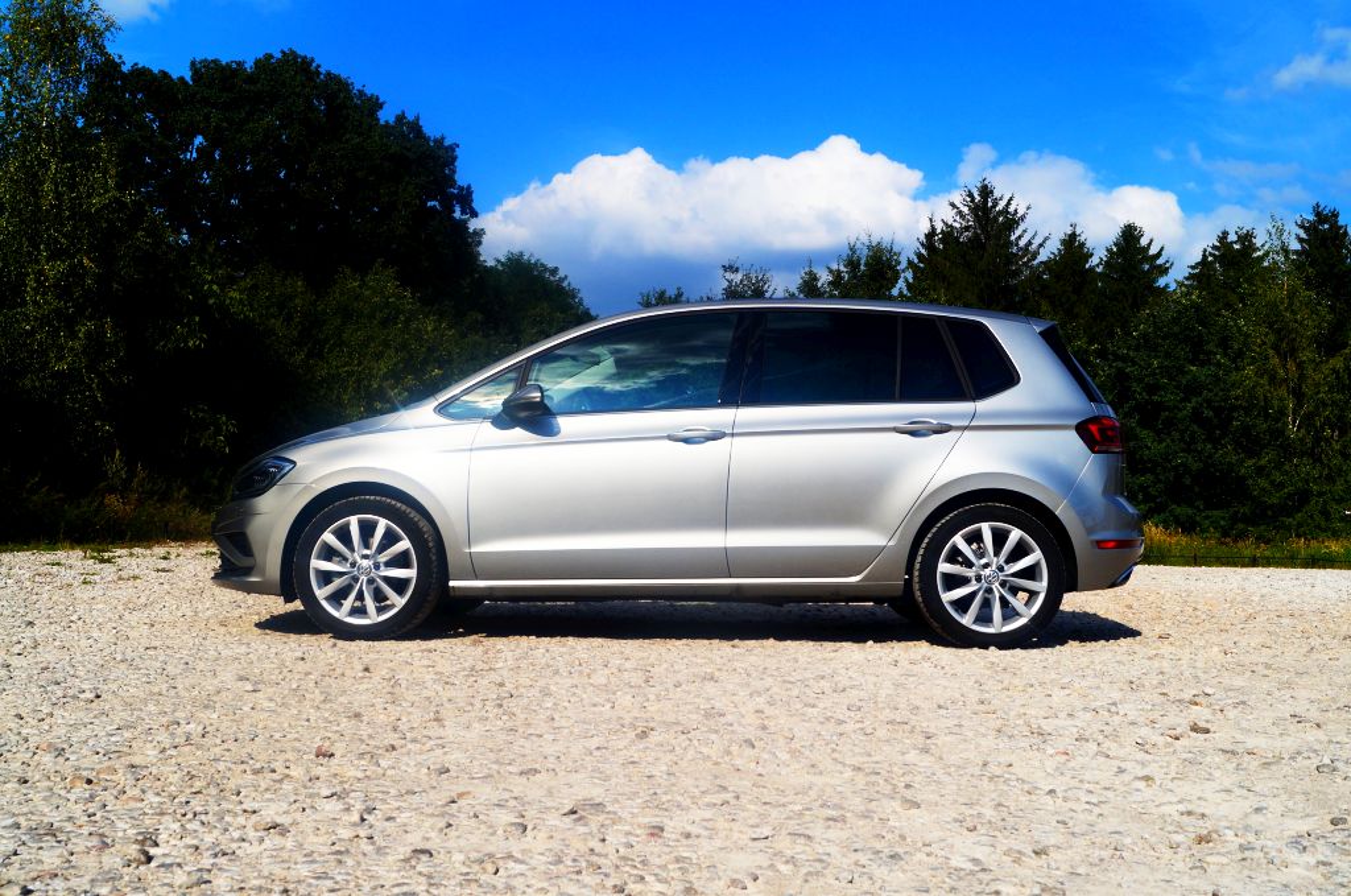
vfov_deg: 39.8
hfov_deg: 57.3
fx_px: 1236
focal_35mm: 33
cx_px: 676
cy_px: 448
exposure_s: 1/320
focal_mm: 22
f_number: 13
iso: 100
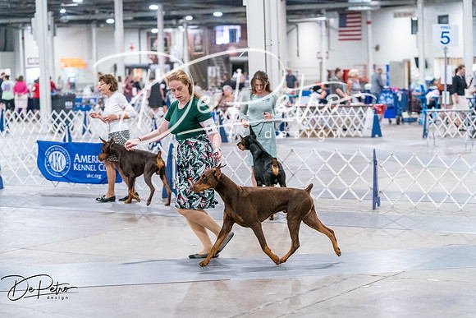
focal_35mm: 91
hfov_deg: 22.4
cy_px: 159
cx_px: 238
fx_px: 1203
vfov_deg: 15.0
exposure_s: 1/320
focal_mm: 91
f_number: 3.2
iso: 6400
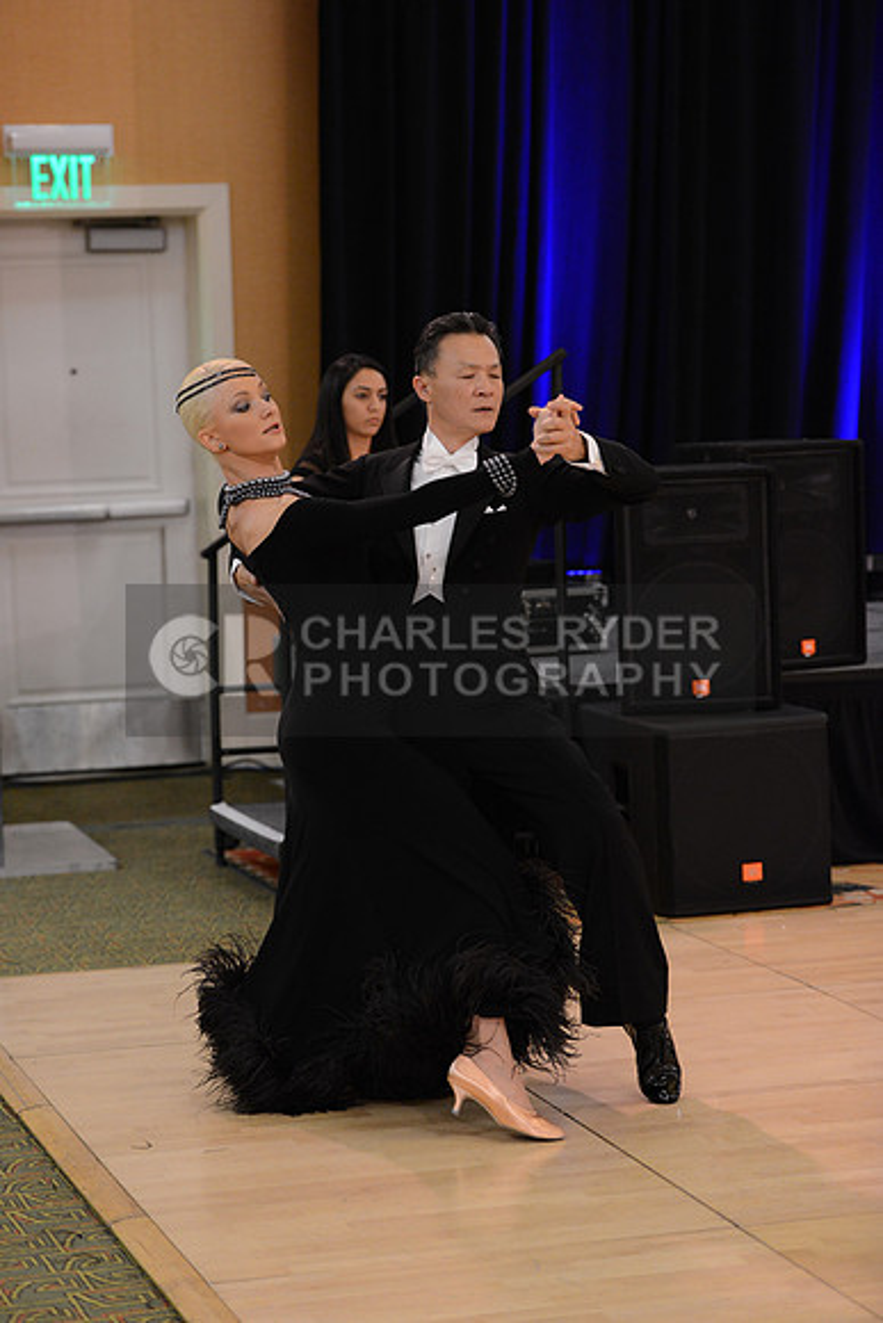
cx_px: 442
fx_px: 3493
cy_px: 662
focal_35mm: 95
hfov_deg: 14.4
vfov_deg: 21.5
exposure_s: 1/250
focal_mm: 95
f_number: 2.8
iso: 2500
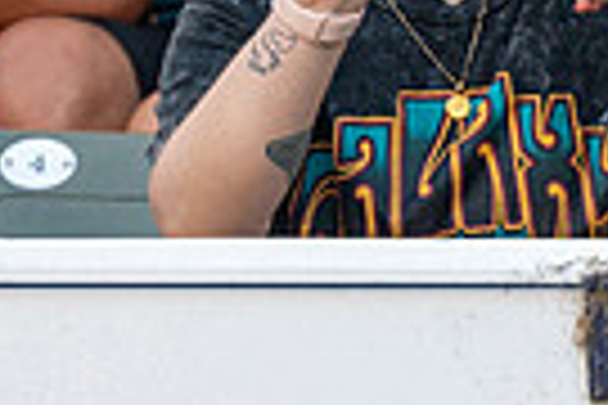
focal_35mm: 477
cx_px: 707
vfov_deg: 2.9
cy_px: -214
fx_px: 8055
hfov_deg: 4.3
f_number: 2.8
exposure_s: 1/2000
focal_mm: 74
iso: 640
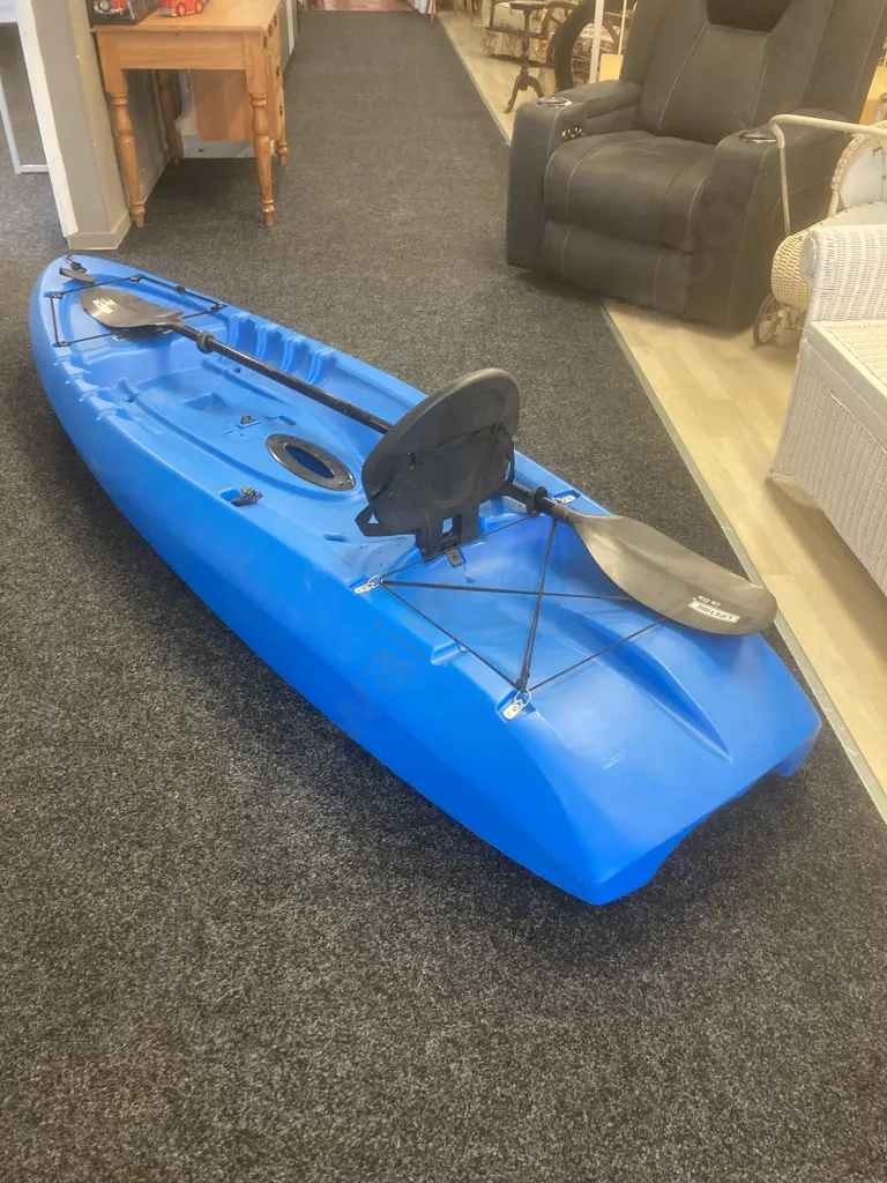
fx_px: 957
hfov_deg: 49.7
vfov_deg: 63.4
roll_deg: -1.0
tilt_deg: -36.2
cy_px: 592
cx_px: 444
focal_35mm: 28
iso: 250
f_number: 1.8
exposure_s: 1/50
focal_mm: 3.99
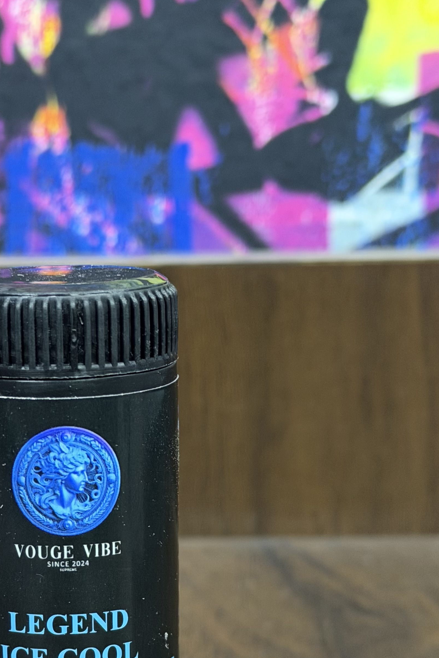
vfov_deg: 24.0
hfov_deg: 16.2
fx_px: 1536
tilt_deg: -12.7
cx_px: 89
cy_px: 477
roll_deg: +0.5
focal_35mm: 84
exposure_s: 1/33
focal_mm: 6.76
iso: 500
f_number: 1.78
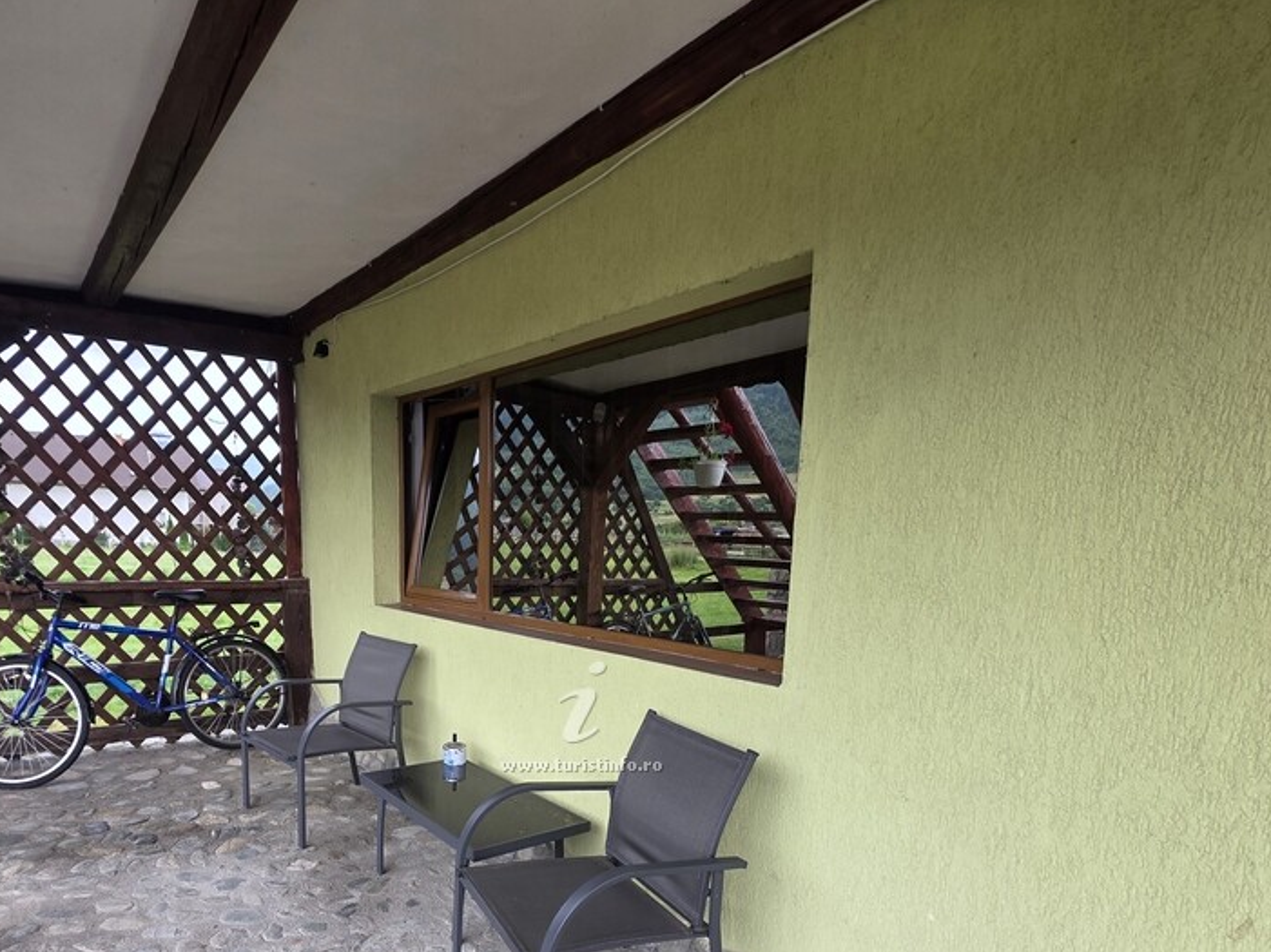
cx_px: 546
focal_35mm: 19
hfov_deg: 84.2
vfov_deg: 65.6
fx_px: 697
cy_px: 678
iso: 20
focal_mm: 2.2
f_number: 1.9
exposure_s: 1/100
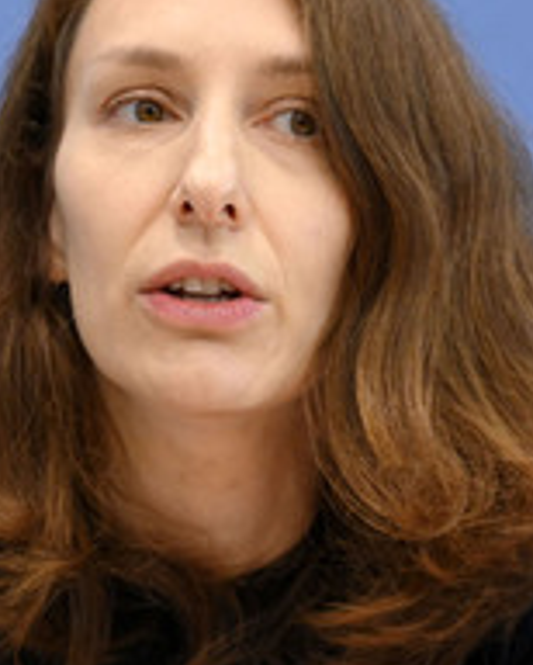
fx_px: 4764
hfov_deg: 6.4
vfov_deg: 8.0
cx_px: 213
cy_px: 339
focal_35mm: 242
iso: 4000
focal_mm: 110
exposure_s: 1/500
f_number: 6.3
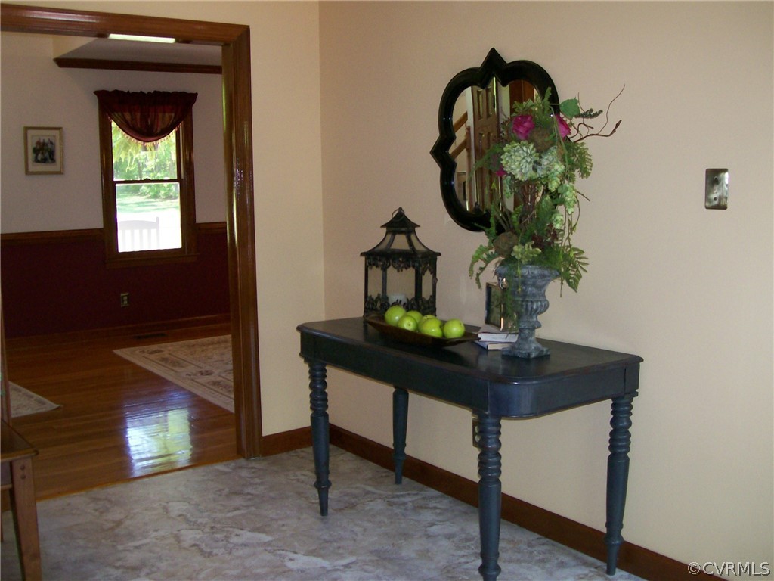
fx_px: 805
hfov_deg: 51.4
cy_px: 290
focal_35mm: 36
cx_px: 387
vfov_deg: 39.7
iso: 140
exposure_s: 1/64
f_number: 2.7
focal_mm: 6
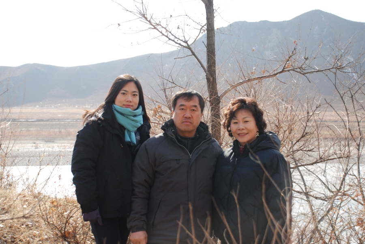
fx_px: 609
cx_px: 182
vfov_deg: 22.7
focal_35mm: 60
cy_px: 122
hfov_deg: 33.4
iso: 200
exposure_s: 1/400
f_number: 5.6
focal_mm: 40
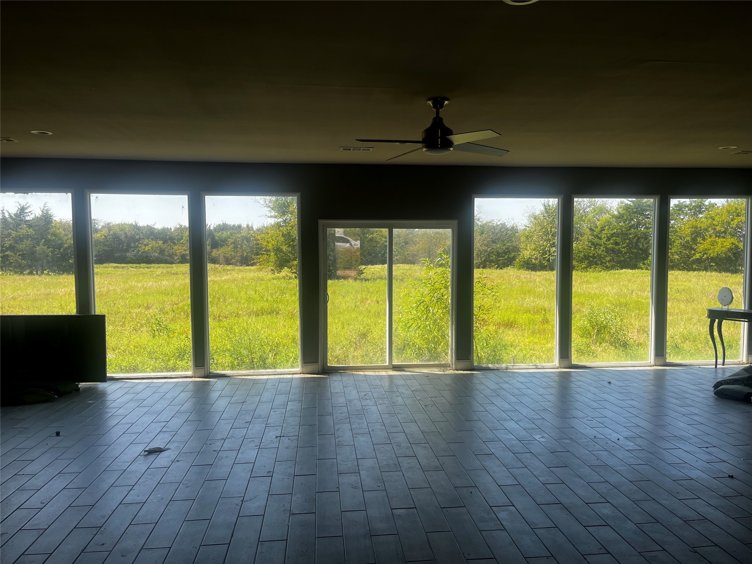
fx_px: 565
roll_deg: +1.0
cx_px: 376
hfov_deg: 67.3
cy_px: 282
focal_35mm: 26
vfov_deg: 53.1
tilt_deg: -3.6
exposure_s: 1/761
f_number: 1.6
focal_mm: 5.1
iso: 50
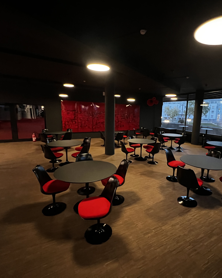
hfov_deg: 75.8
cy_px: 138
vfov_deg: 89.6
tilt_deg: -9.5
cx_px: 137
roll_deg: -1.4
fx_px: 140
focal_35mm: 17
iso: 1250
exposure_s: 1/30
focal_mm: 1.57
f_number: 1.8
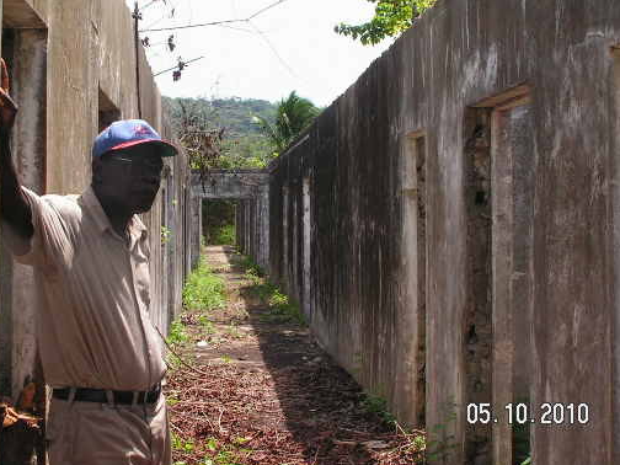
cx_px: 260
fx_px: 1522
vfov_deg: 17.3
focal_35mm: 85
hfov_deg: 23.0
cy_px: 176
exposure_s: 1/125
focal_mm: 11.1
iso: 50
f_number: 5.6
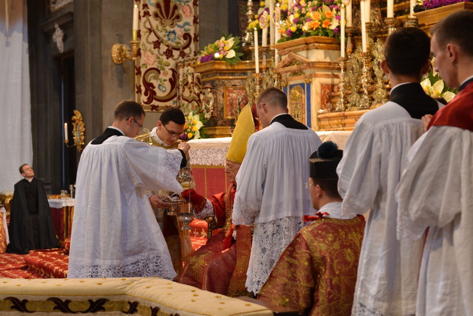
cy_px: 169
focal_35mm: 60
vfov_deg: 22.6
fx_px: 789
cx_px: 194
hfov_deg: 33.3
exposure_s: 1/60
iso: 1600
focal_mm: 50
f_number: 4
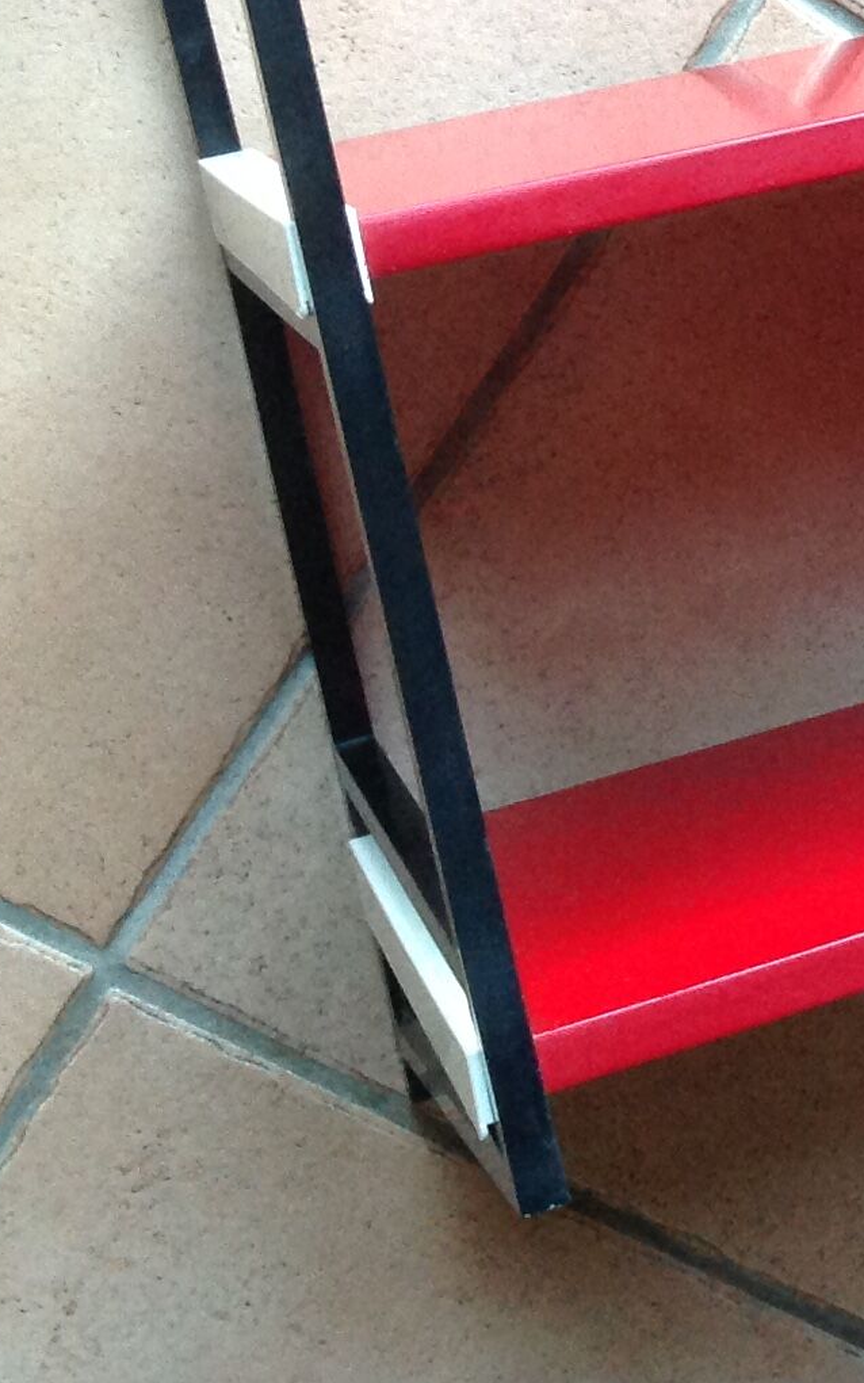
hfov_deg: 12.7
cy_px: 95
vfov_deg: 21.5
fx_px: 3542
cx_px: 1518
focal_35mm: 94
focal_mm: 4.28
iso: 160
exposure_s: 1/15
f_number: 2.4
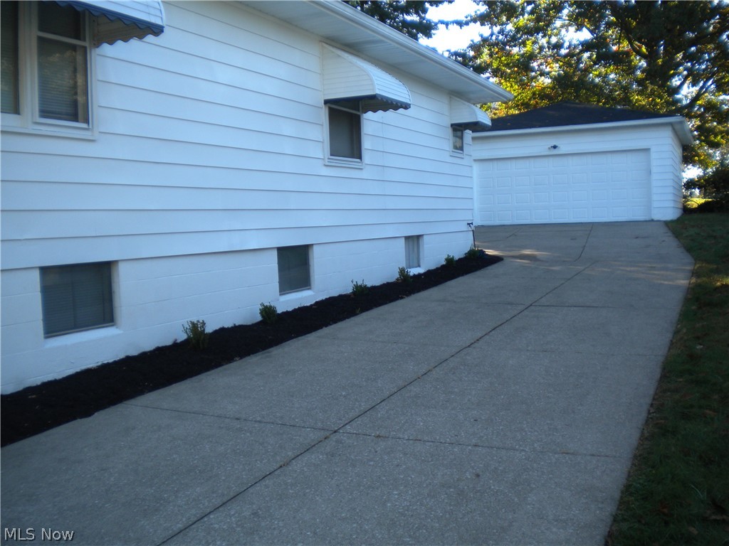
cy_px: 273
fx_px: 737
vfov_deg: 40.7
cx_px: 364
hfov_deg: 52.6
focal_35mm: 35
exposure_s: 1/204
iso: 80
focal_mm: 6.3
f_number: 3.1
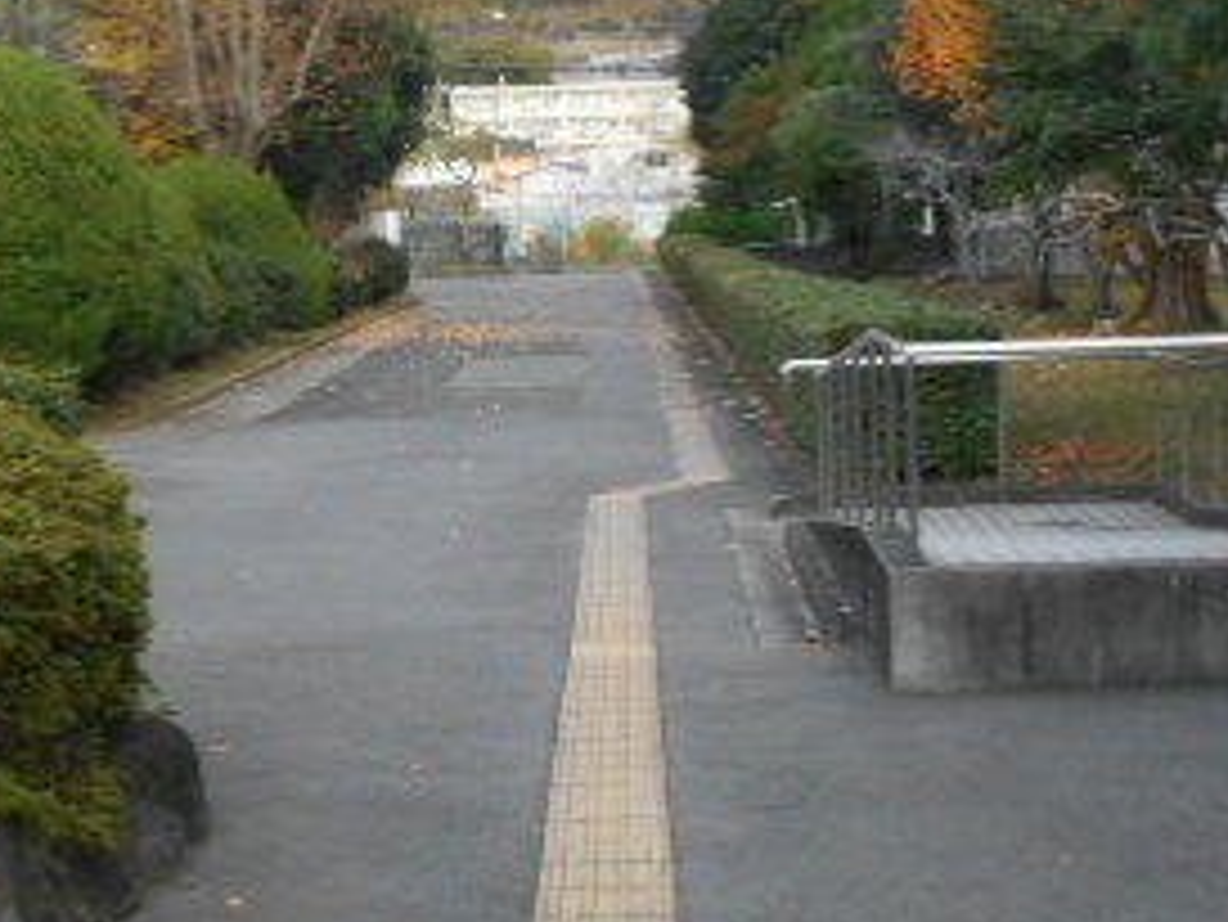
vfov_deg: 14.3
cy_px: 297
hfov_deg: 19.0
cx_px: 441
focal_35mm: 103
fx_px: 3656
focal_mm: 7.7
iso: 320
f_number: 4.2
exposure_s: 1/250
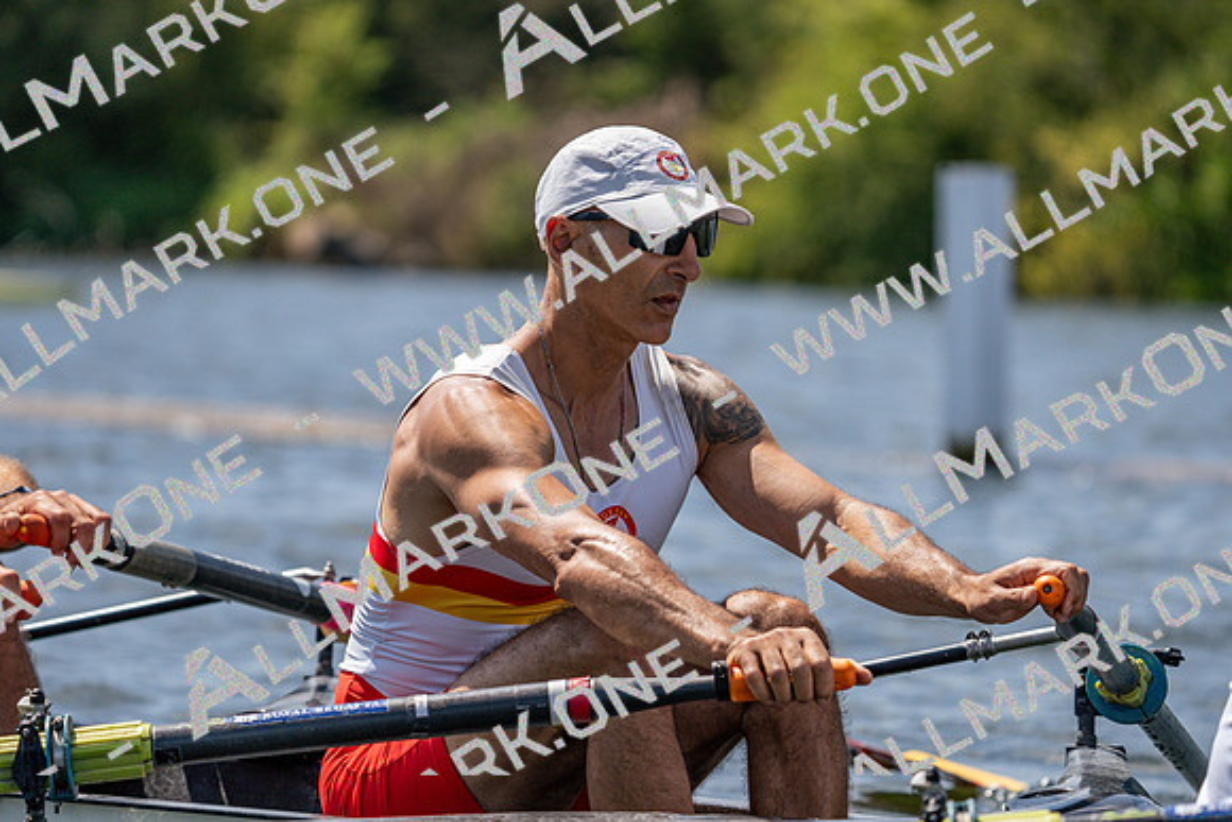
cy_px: 411
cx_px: 616
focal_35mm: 298
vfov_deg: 4.6
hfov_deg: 6.9
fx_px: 10200
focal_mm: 298
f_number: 5.6
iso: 250
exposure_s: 1/2000
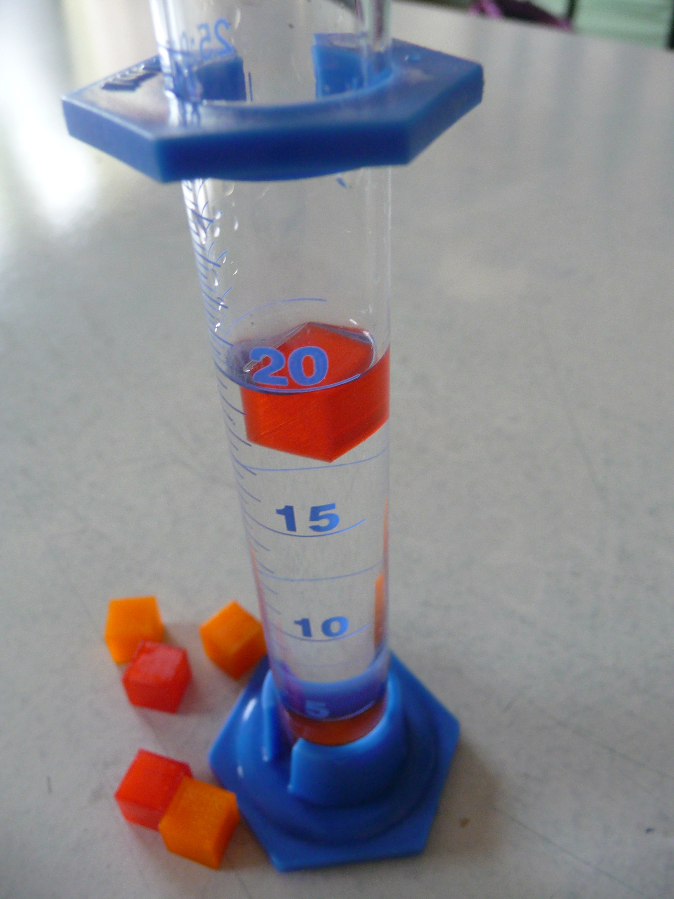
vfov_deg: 63.4
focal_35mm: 28
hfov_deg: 49.7
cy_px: 450
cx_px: 337
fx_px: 727
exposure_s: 1/30
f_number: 3.3
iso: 200
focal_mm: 4.7
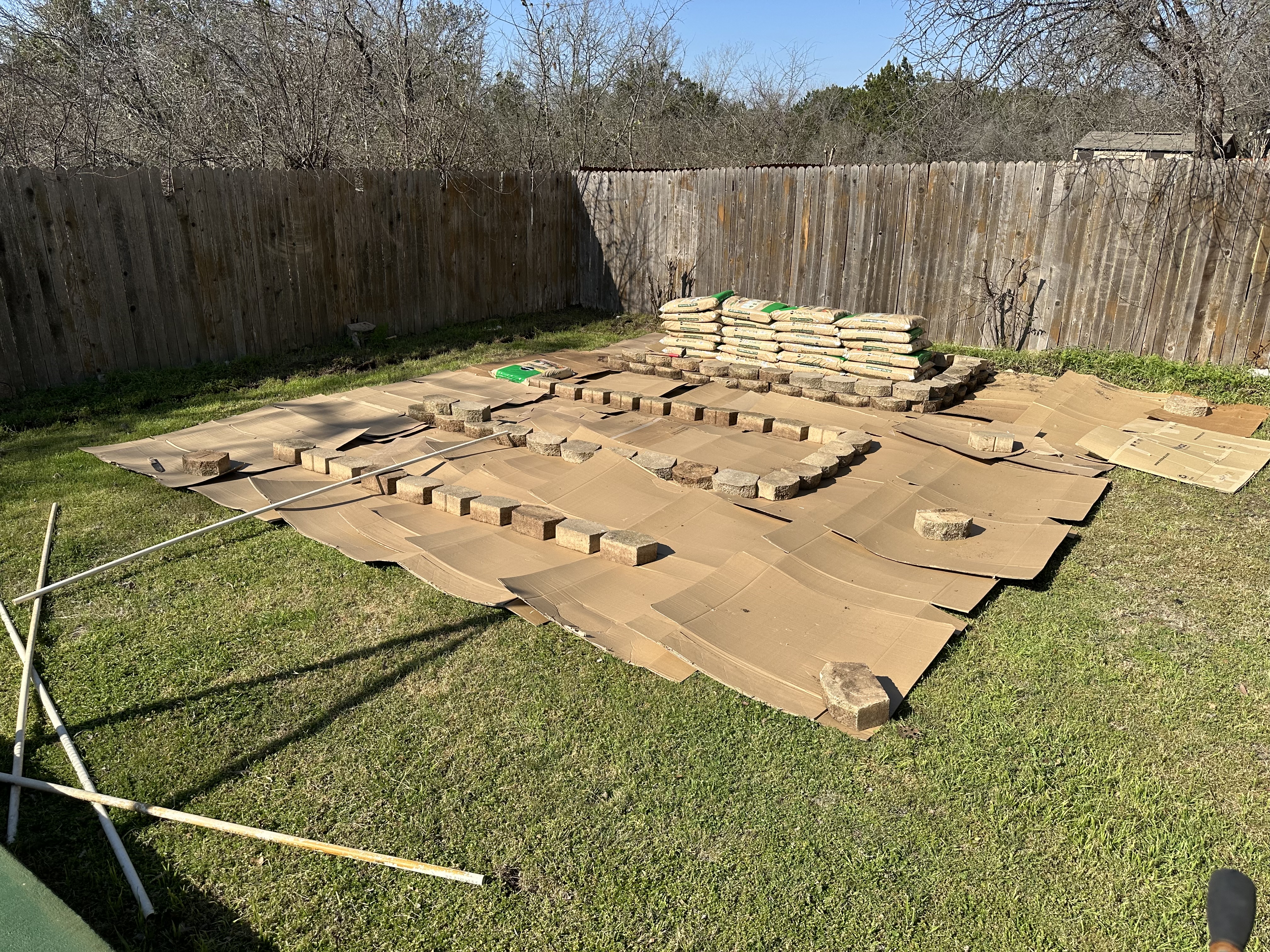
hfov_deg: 71.6
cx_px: 635
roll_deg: -1.3
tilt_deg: -18.7
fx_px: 881
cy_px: 476
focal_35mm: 24
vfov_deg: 56.8
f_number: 1.78
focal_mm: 6.86
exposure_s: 1/4016
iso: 80
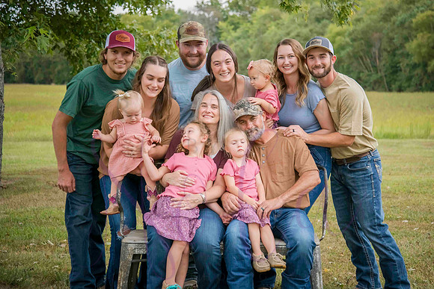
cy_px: 133
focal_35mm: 78
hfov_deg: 26.1
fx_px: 937
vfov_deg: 17.6
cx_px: 237
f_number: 4.5
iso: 400
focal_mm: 70
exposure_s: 1/640
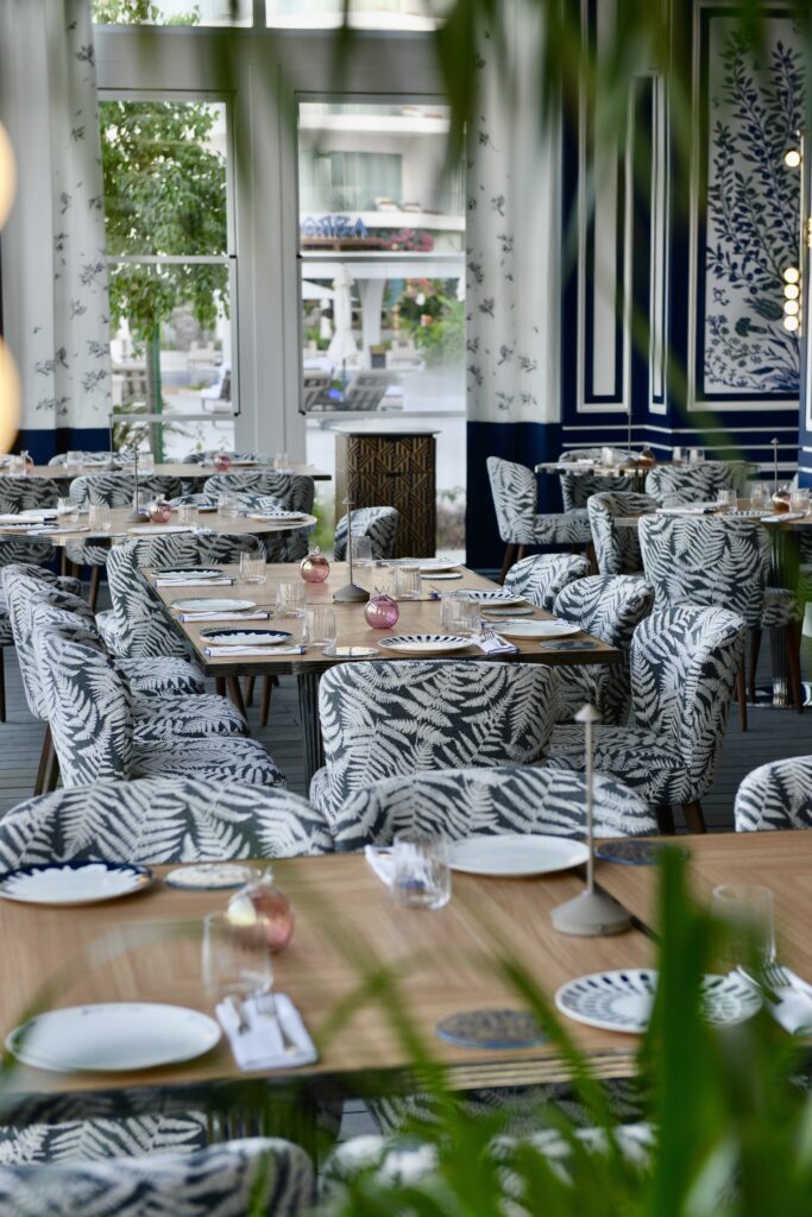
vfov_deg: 28.8
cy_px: 608
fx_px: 2367
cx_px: 406
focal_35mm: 70
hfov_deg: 19.5
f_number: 5
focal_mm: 70
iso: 250
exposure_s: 1/160
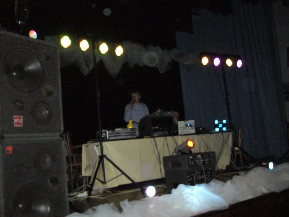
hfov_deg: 52.6
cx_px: 144
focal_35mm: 35
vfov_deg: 40.7
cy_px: 108
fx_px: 292
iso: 400
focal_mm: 5.8
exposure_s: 1/30
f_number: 2.8
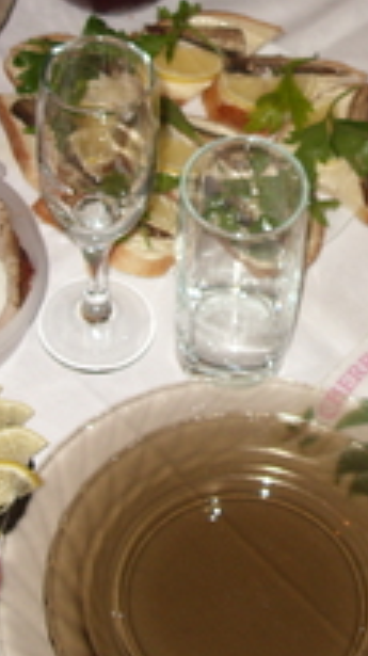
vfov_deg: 23.1
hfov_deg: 13.2
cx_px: 330
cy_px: 134
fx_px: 1582
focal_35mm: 91
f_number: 2.8
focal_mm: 6.3
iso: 50
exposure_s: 1/30
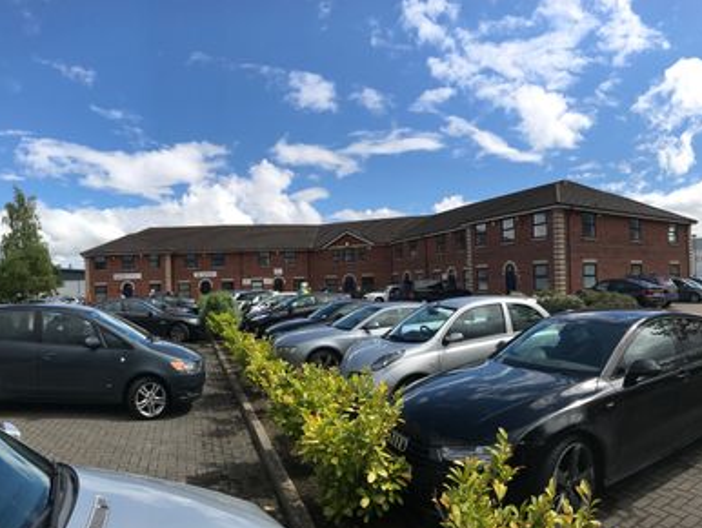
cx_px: 347
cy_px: 271
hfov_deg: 61.6
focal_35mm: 29
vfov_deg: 48.3
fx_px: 588
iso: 20
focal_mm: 3.99
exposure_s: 1/2907
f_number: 1.8
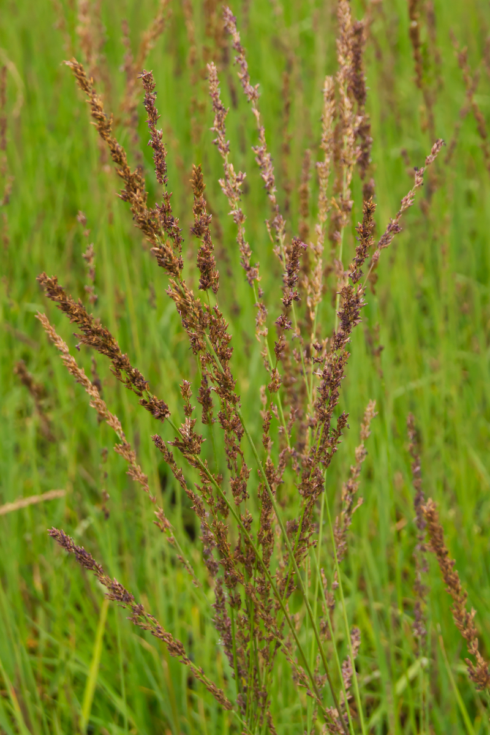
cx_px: 245
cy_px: 368
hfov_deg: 16.6
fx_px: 1684
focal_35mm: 82
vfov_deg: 24.6
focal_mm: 55
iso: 1000
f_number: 10
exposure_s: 1/400
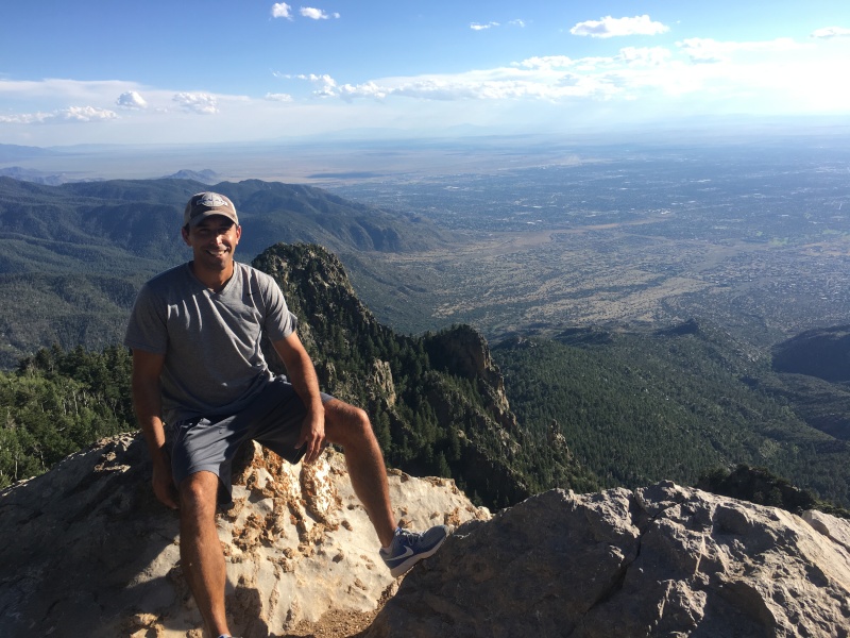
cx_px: 425
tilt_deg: -15.1
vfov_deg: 48.2
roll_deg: +4.1
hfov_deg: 61.7
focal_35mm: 29
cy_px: 319
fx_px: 712
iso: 25
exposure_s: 1/855
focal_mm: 4.15
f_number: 2.2
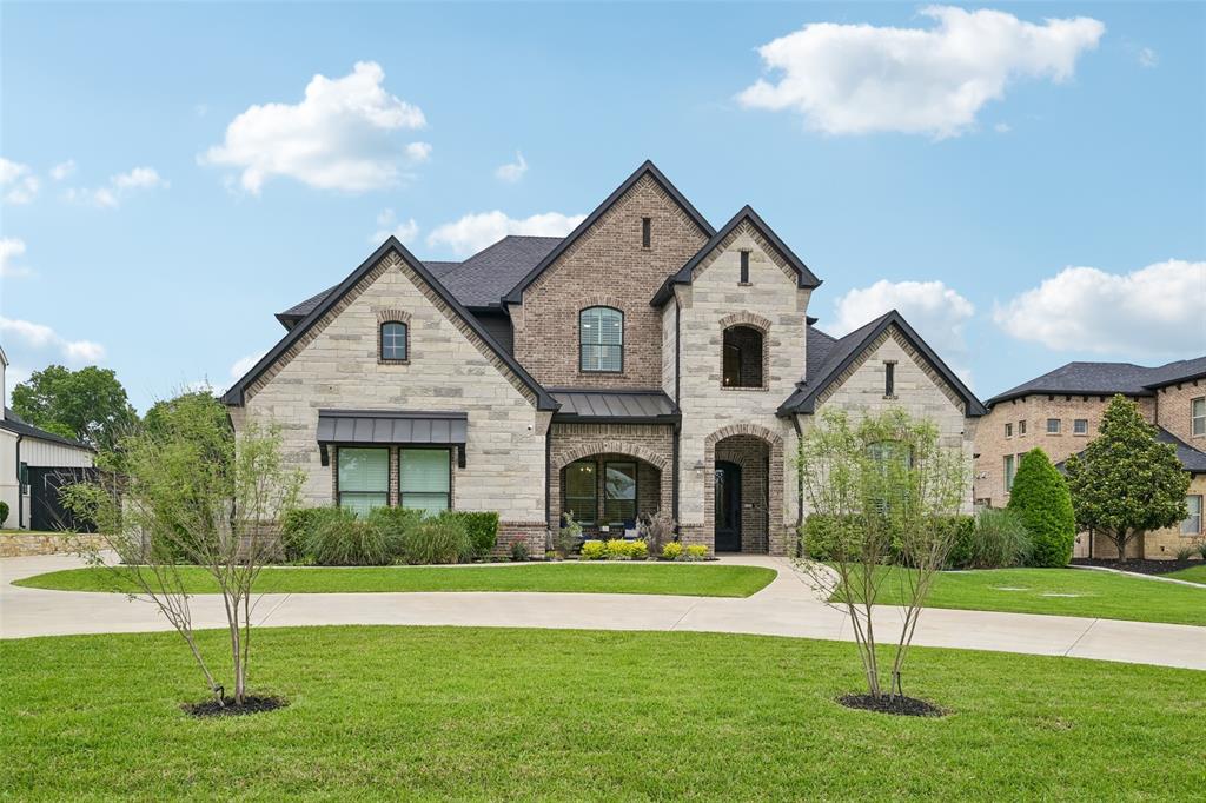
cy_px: 402
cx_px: 603
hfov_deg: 61.9
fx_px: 1005
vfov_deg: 43.6
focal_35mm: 30
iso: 400
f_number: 8
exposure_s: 1/250
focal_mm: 30
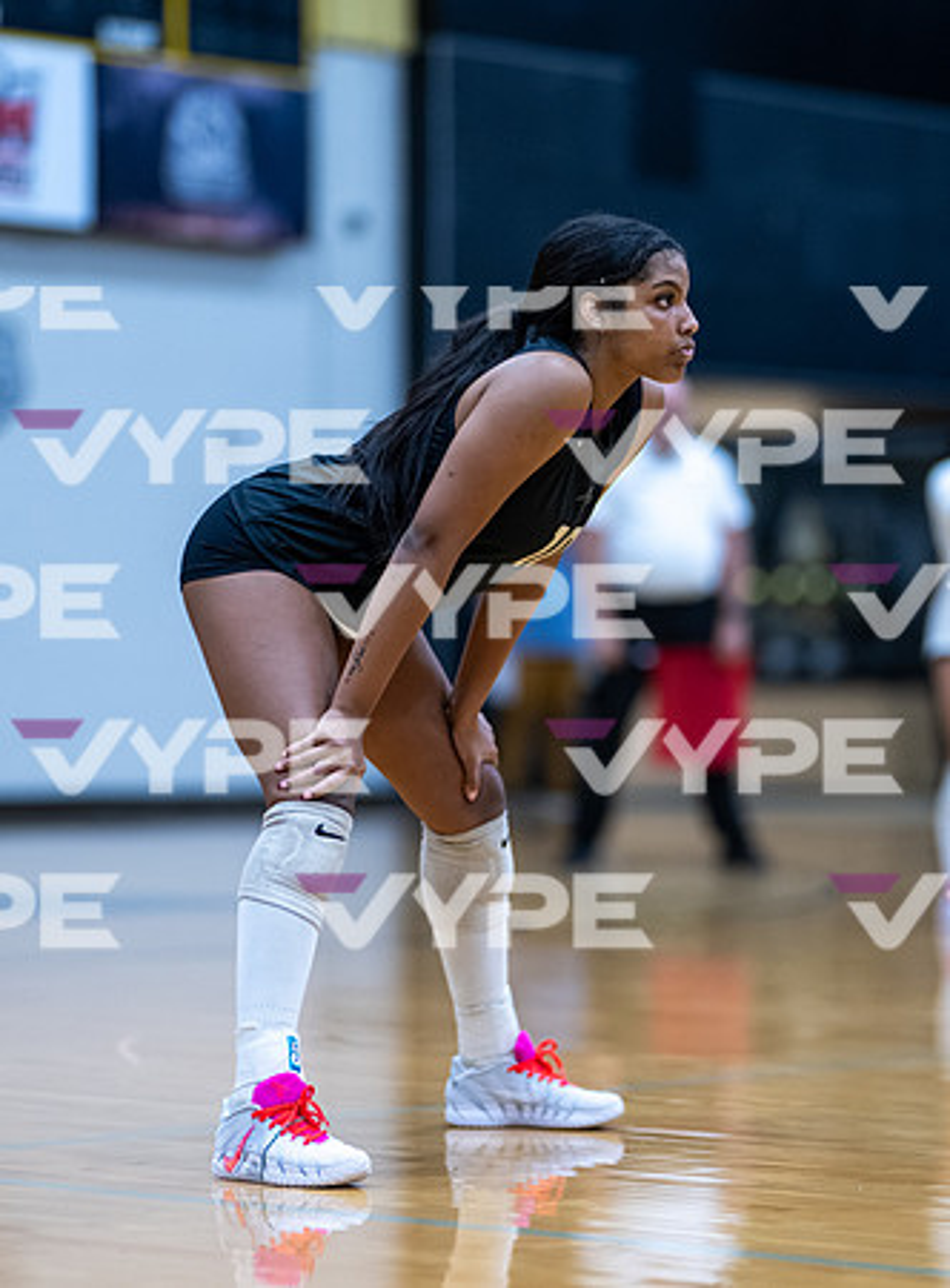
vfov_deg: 15.5
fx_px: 4727
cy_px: 668
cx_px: 593
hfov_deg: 11.5
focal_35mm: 128
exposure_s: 1/1600
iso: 1250
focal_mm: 85
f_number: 1.2
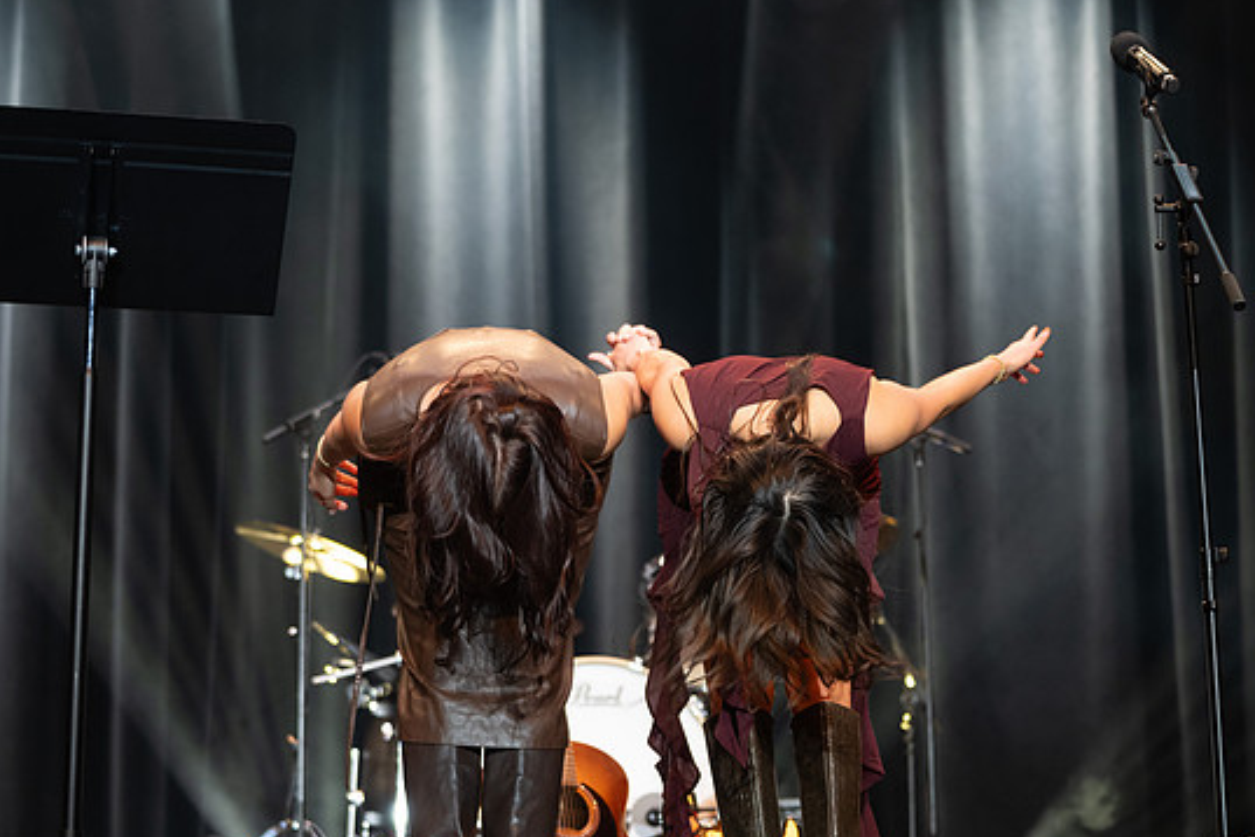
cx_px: 598
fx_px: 3416
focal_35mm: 98
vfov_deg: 14.0
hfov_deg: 20.8
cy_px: 521
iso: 1000
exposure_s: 1/200
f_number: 2.8
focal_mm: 70
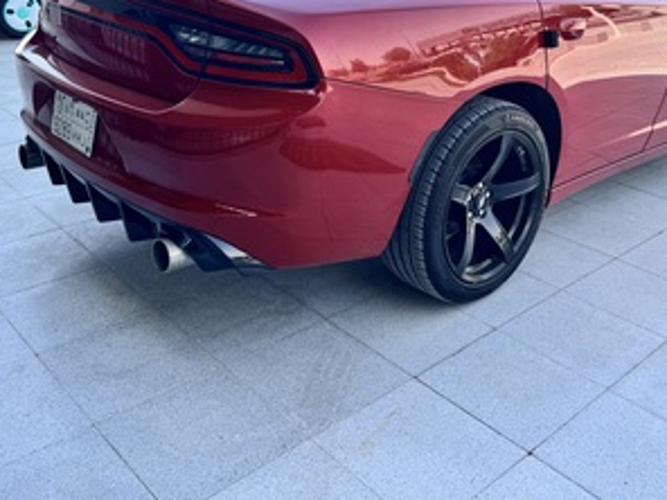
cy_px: 120
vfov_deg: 37.6
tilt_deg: -22.0
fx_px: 713
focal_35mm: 37
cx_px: 344
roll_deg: +4.2
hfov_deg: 50.1
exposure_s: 1/1456
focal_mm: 6.76
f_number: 1.78
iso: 80
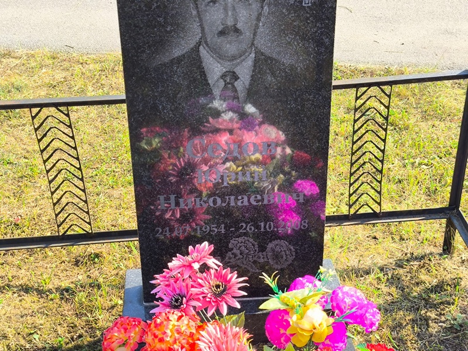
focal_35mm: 50
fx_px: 676
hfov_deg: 38.2
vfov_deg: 29.1
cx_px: 234
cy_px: 176
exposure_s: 1/386
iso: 50
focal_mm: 4.71
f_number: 1.7
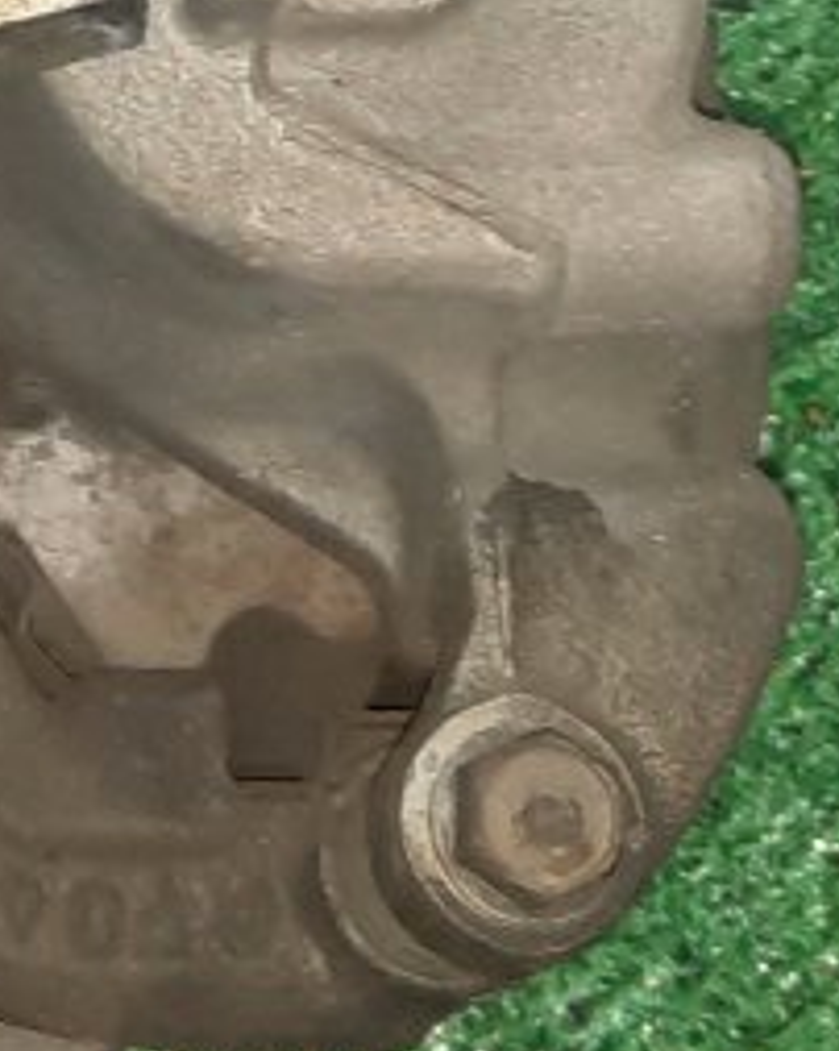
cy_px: -237
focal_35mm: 139
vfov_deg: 13.5
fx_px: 4320
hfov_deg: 10.6
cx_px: -561
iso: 334
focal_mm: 4.6
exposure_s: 1/33
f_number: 2
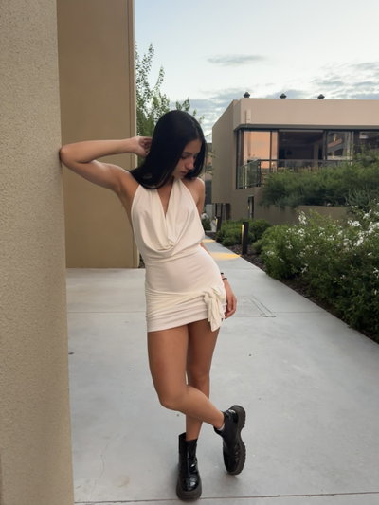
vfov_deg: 67.3
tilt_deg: -7.3
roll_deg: +0.1
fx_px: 379
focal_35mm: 26
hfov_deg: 53.1
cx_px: 190
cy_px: 252
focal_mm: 5.96
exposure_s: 1/60
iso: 200
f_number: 1.6
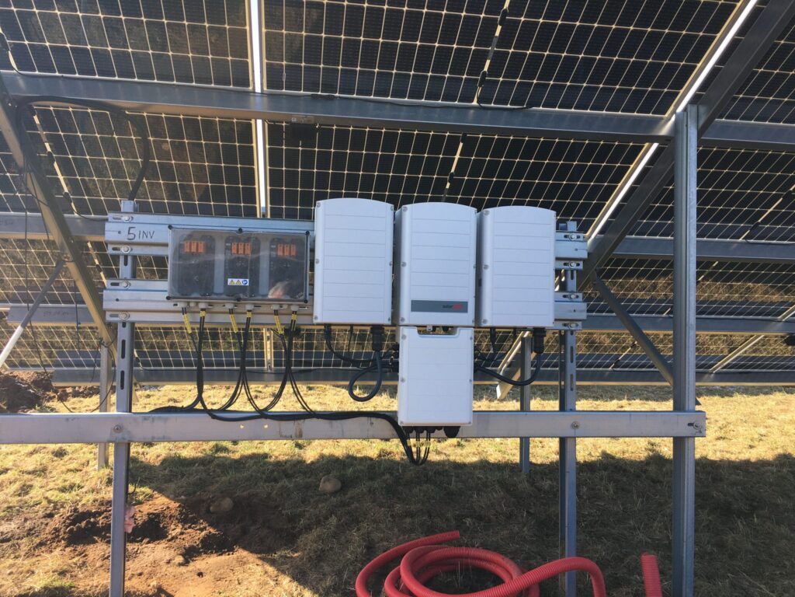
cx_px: 398
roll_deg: -1.8
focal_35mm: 29
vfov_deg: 48.2
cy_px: 298
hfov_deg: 61.7
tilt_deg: +2.4
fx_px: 666
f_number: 2.2
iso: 25
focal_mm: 4.15
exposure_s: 1/422
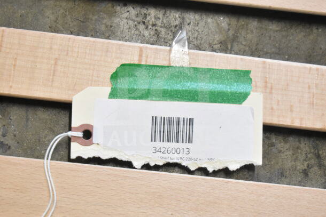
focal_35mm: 82
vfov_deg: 16.6
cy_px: 108
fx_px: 747
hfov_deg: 24.6
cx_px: 163
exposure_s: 1/100
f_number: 5.6
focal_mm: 55
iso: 5000
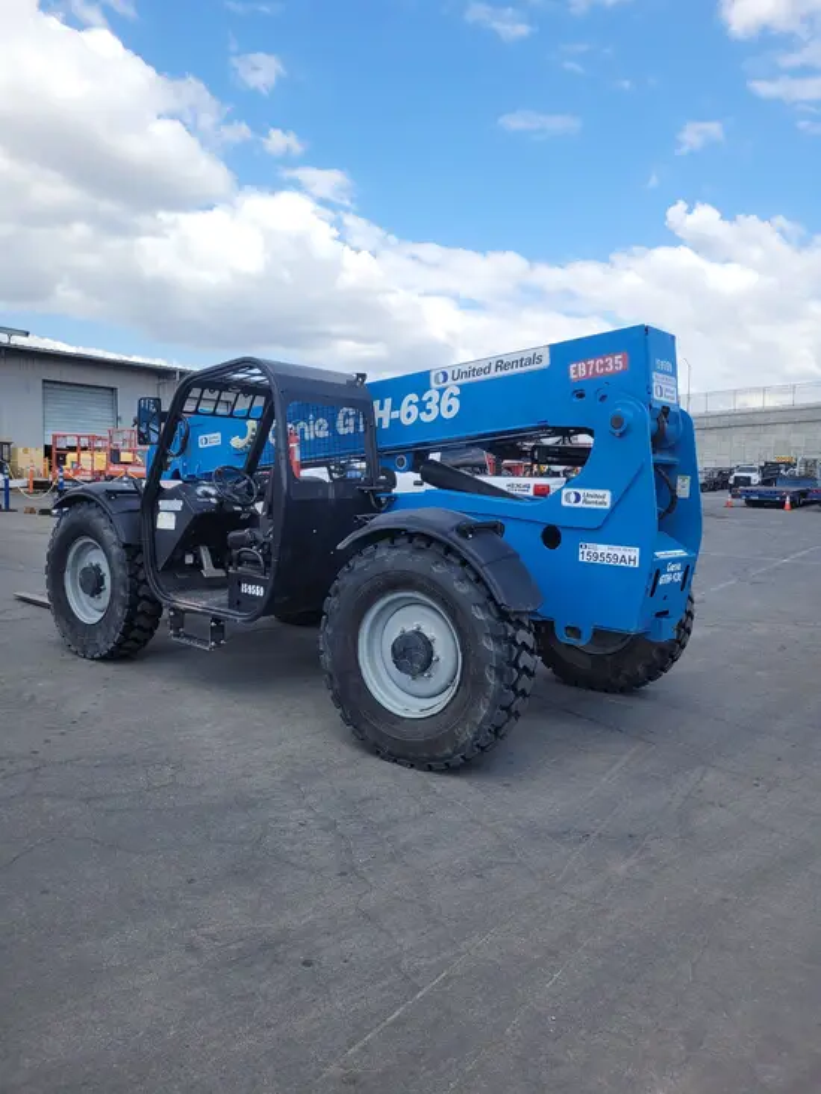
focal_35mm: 26
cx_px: 410
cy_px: 547
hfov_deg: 53.1
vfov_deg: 67.3
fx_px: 822
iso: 40
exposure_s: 1/1723
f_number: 1.8
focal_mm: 5.4
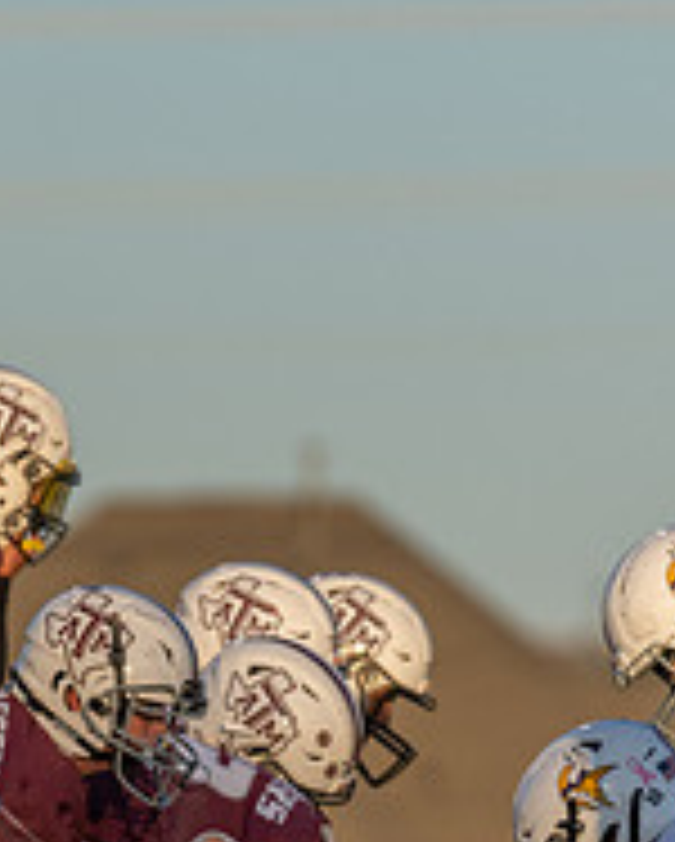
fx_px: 17452
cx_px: 27
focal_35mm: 700
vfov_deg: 2.8
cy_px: 789
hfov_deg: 2.2
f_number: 2.8
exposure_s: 1/2500
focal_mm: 200
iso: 250
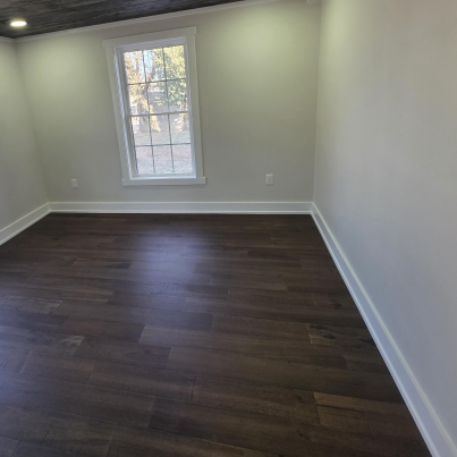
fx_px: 284
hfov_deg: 76.1
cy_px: 181
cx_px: 166
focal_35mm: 19
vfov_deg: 76.7
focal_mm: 2.2
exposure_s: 1/120
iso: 125
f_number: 1.9
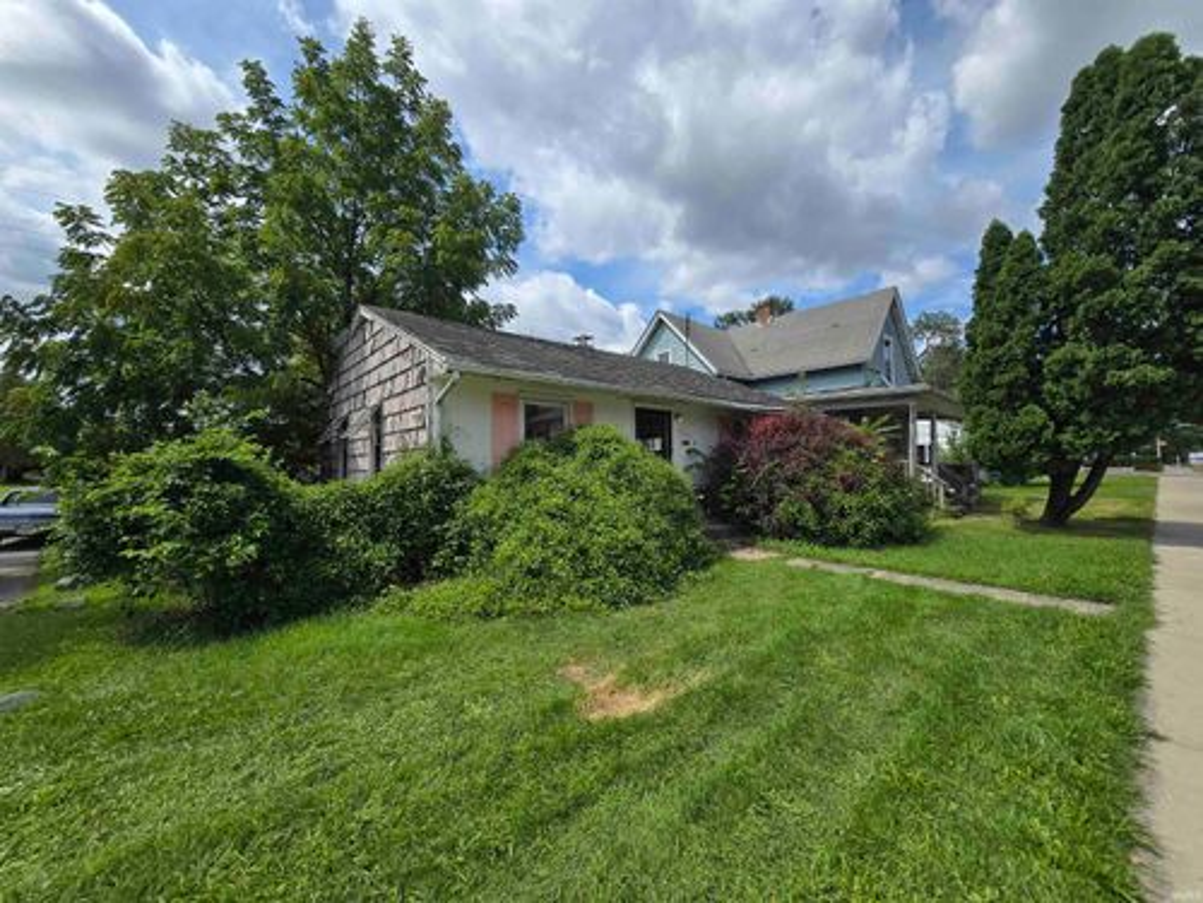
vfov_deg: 89.9
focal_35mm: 13
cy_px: 452
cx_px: 602
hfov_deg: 106.2
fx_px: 452
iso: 50
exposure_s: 1/2790
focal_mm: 2.2
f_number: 2.2
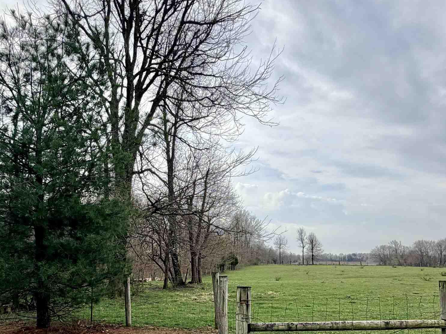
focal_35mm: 29
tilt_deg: +2.3
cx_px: 211
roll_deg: -0.3
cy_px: 244
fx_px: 374
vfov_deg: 46.7
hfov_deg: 61.6
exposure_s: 1/914
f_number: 2.2
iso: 20
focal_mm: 2.22
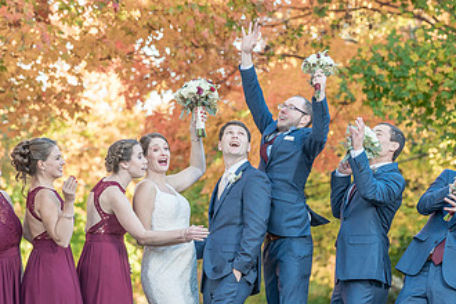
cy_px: 192
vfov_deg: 4.5
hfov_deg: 6.7
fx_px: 3876
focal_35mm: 306
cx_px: 187
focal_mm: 161
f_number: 5.6
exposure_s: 1/200
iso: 800
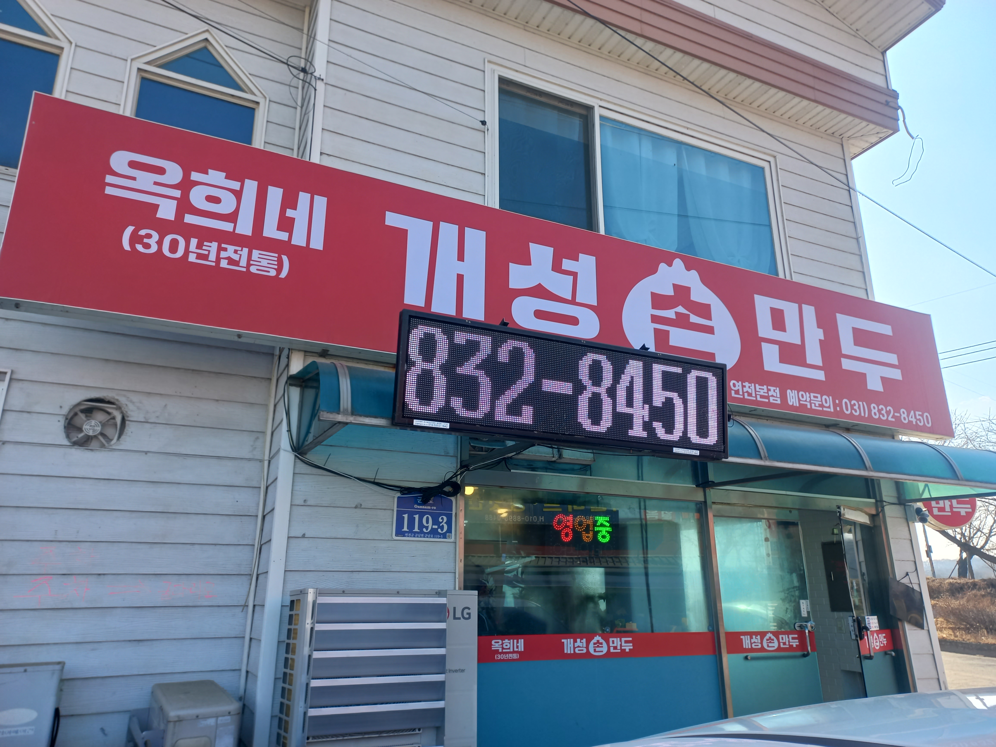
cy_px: 374
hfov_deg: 69.4
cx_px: 498
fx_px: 719
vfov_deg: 54.9
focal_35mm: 25
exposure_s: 1/255
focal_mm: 4.6
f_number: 1.8
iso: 25
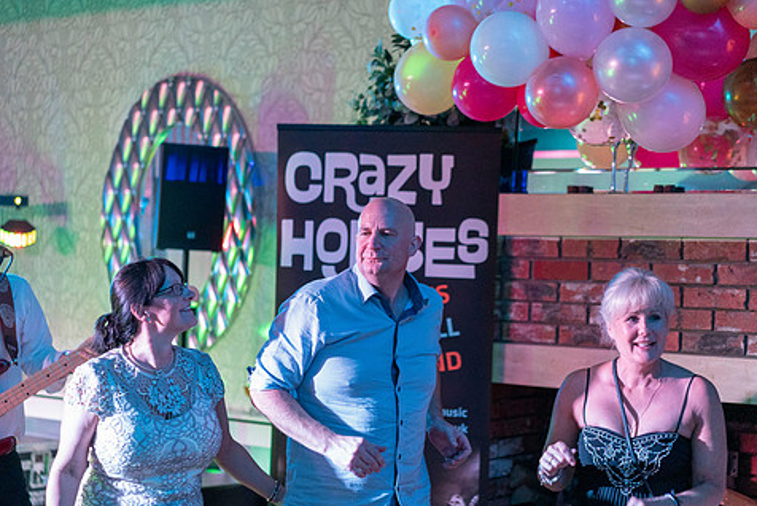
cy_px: 303
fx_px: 1410
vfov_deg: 20.3
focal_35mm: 67
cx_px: 324
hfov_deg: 30.0
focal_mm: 55
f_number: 2
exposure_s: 1/125
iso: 6400
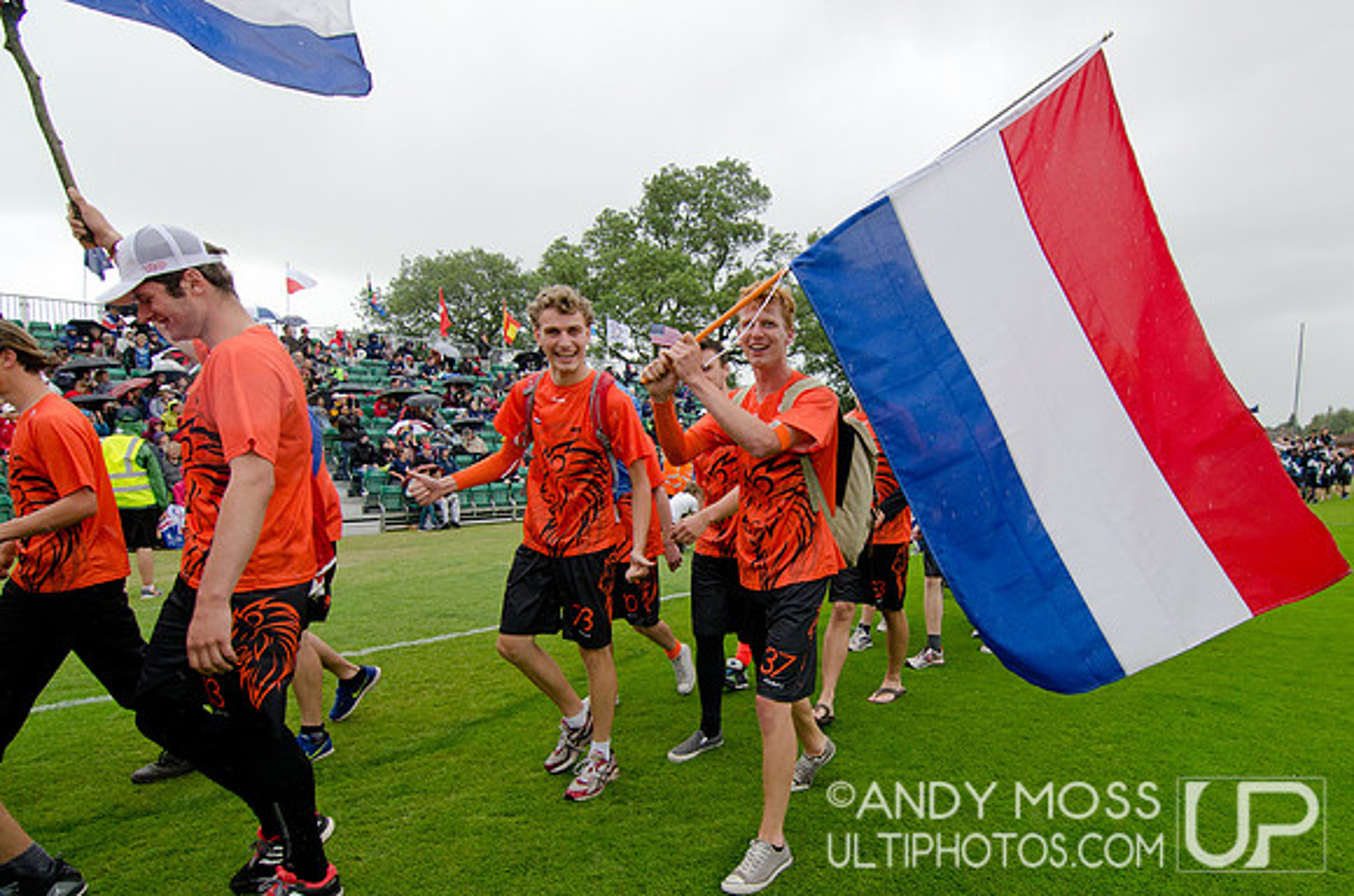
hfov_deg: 95.1
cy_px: 448
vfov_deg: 71.8
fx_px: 619
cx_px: 677
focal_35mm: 16
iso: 500
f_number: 4.5
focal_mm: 11
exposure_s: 1/640
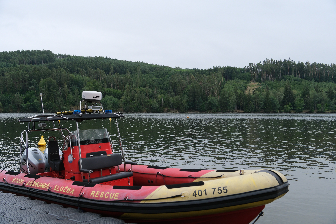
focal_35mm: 36
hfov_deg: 53.1
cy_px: 112
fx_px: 336
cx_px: 168
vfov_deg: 36.9
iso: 320
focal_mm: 24
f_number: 4
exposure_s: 1/480
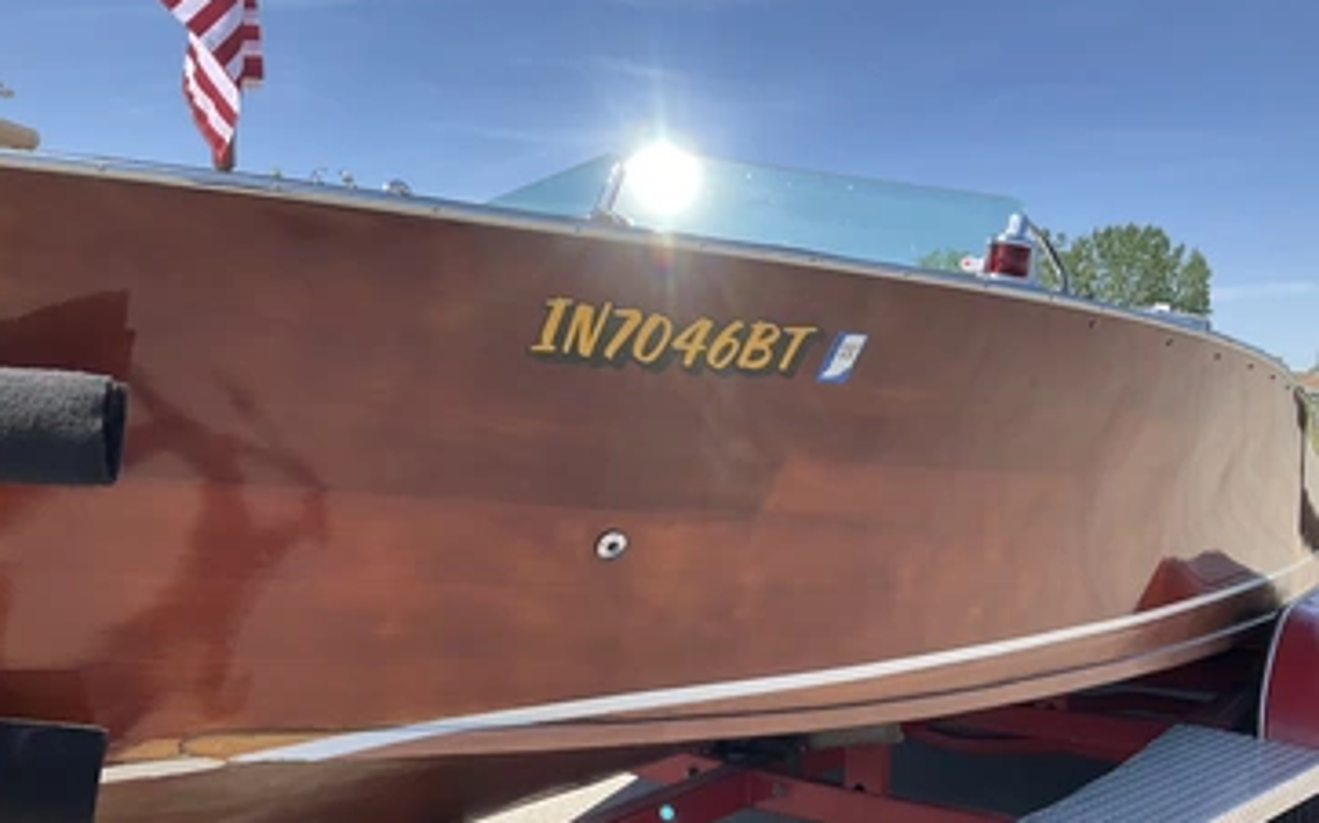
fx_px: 1222
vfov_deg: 37.1
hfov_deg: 56.7
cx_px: 678
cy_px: 499
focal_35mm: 34
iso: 25
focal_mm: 3
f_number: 1.8
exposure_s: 1/709
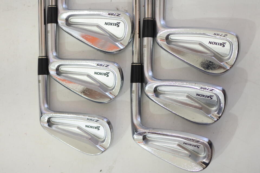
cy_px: 86
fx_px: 354
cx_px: 130
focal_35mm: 49
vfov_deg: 27.5
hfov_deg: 40.3
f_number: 1.8
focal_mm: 18.5
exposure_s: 1/250
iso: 720
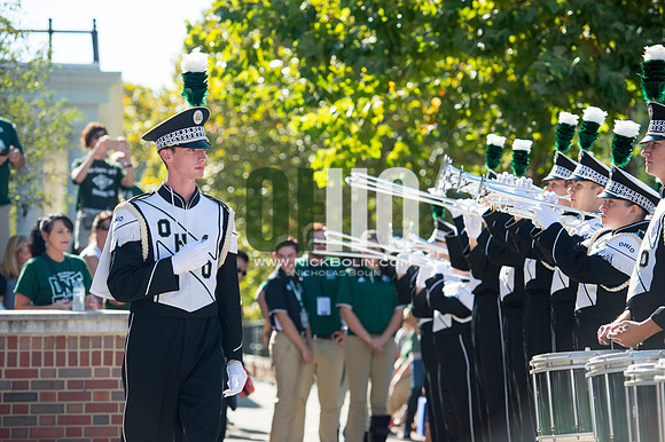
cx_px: 332
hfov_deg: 15.2
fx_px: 2492
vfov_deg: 10.1
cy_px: 221
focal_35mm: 135
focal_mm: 135
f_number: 4.5
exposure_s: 1/1000
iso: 200
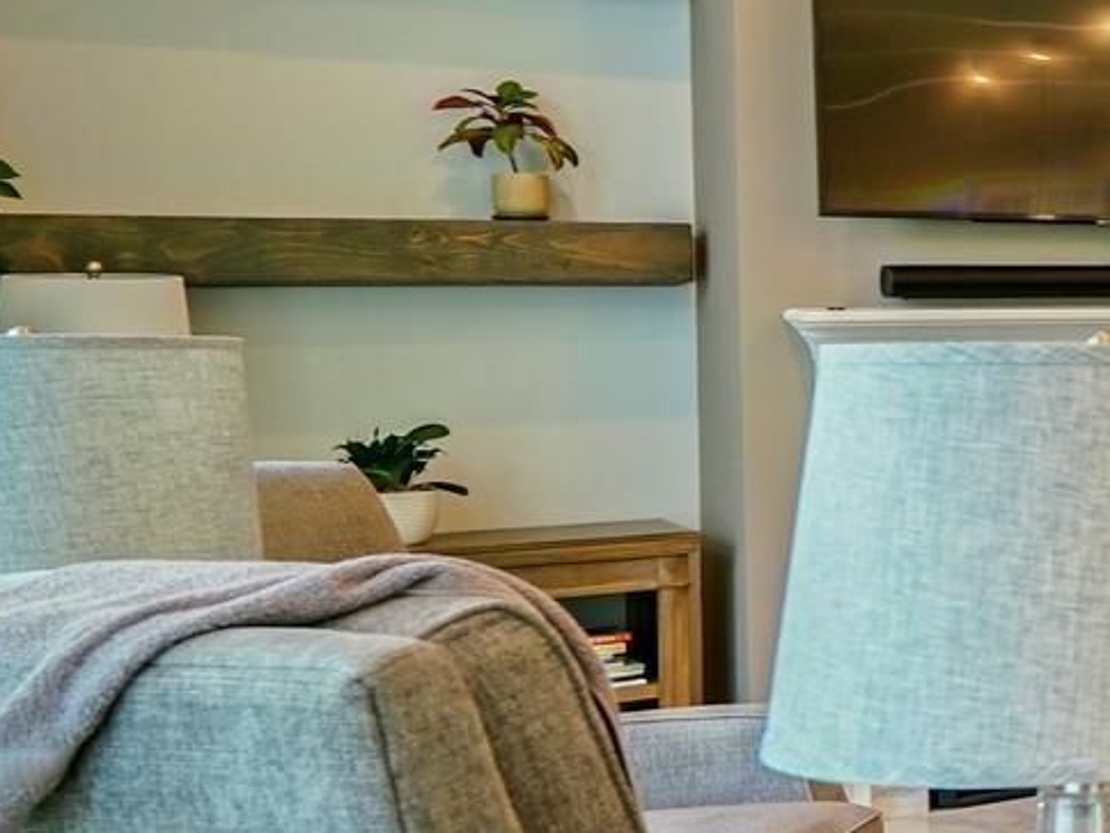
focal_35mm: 61
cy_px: 333
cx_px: 1991
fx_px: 1956
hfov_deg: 21.3
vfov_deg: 24.0
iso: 320
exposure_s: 1/30
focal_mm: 10
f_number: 2.8
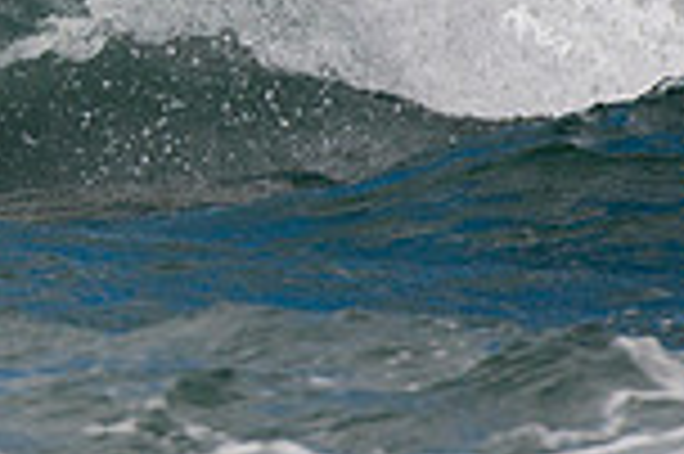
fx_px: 43576
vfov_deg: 0.6
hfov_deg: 0.9
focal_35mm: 2296
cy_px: -299
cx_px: -464
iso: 500
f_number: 4
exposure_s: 1/1250
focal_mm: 400
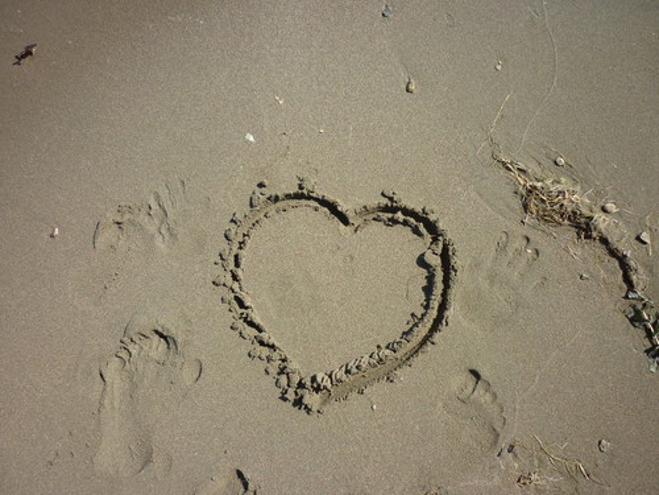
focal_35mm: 33
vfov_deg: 42.9
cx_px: 330
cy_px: 248
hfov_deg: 55.4
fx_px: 628
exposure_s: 1/640
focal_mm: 5.5
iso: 80
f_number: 2.8
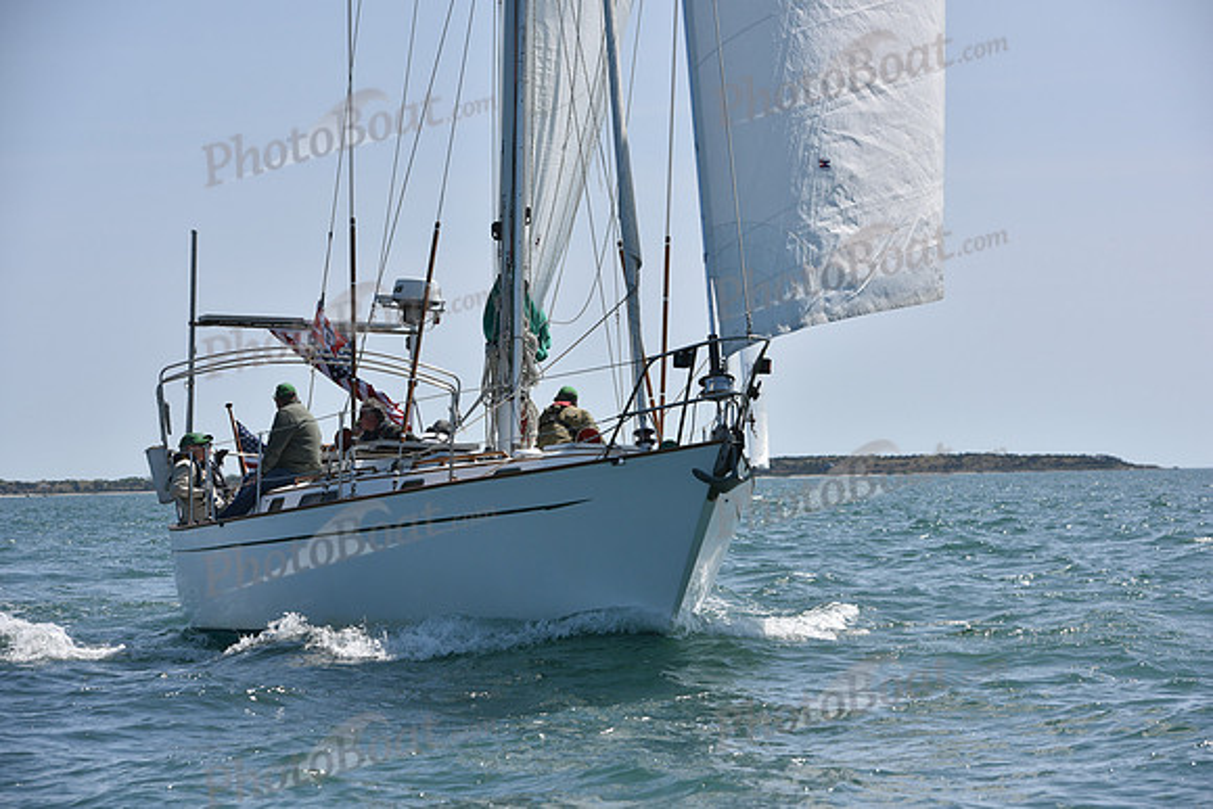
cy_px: 404
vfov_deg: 13.0
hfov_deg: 19.5
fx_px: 3539
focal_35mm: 105
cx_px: 606
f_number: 6.3
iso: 320
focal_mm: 105
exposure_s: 1/800
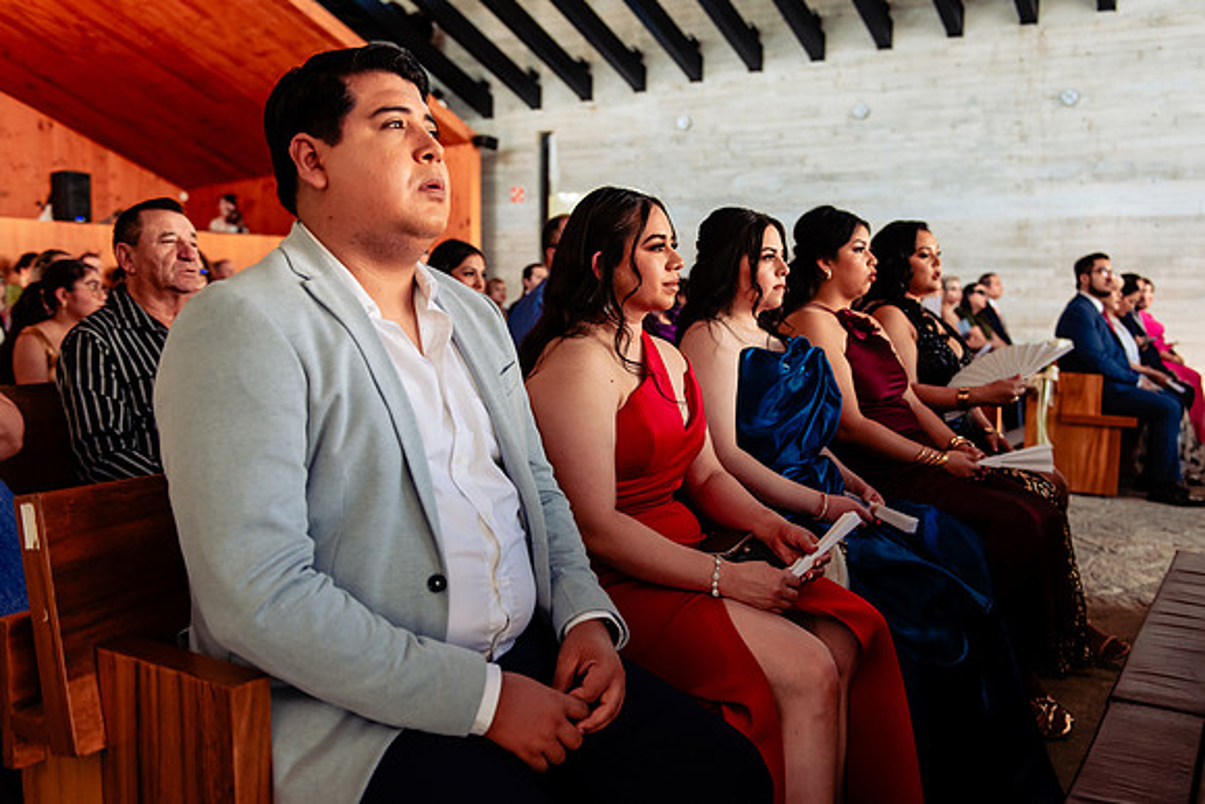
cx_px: 620
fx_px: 1130
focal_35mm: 34
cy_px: 402
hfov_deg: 56.1
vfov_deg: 39.2
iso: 800
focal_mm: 32
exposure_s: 1/250
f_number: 3.2
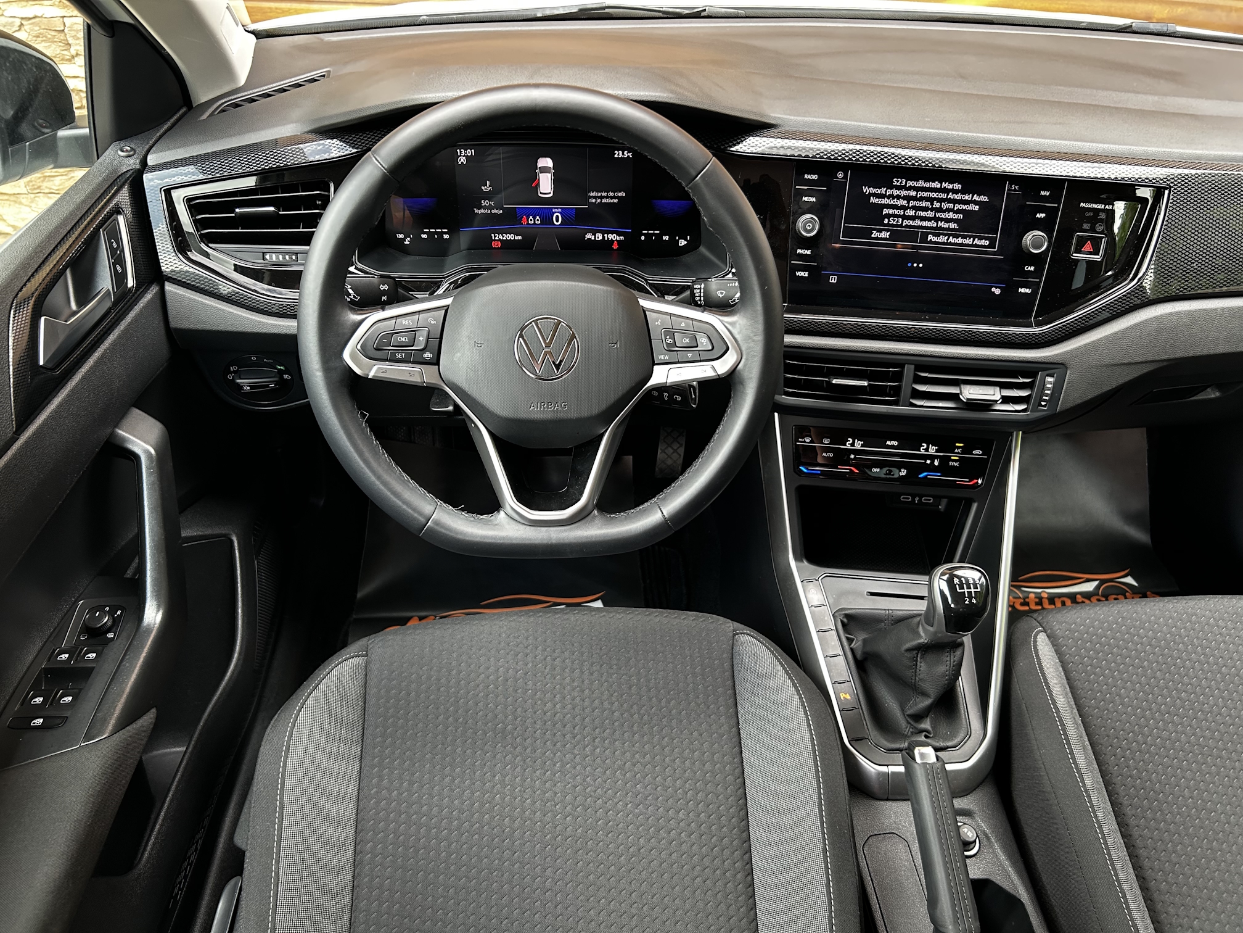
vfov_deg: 53.1
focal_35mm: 26
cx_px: 622
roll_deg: -4.0
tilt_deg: -36.9
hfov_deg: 67.3
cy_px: 466
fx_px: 934
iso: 125
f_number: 1.5
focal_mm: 5.7
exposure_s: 1/121
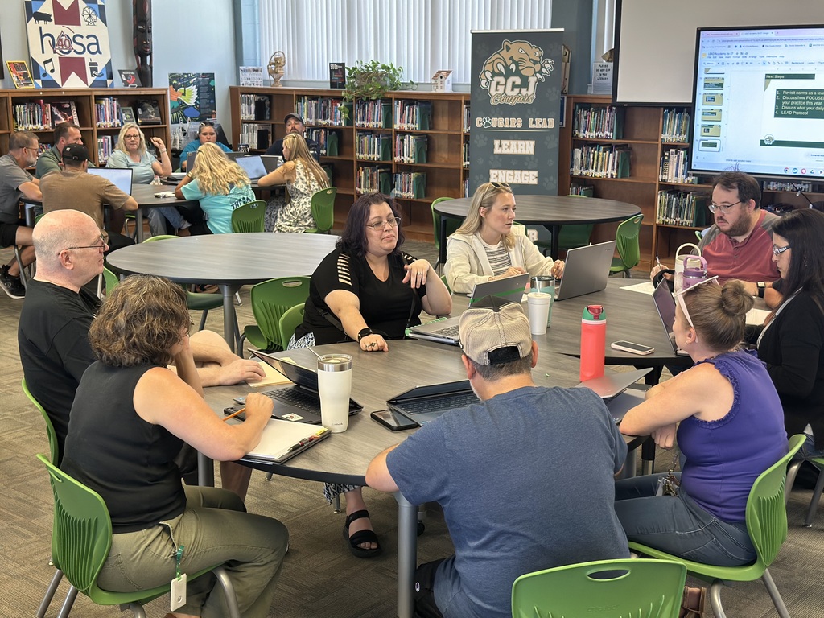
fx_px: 1143
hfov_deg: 39.7
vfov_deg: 30.3
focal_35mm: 48
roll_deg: -0.6
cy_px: 309
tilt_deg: -12.1
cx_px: 412
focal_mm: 6.86
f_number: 1.78
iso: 200
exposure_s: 1/60
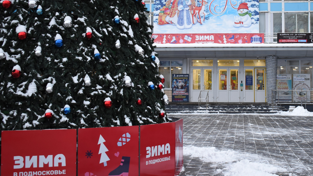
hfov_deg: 33.6
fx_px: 513
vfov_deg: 19.4
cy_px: 52
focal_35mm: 62
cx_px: 214
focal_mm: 27
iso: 800
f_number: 4
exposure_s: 1/60
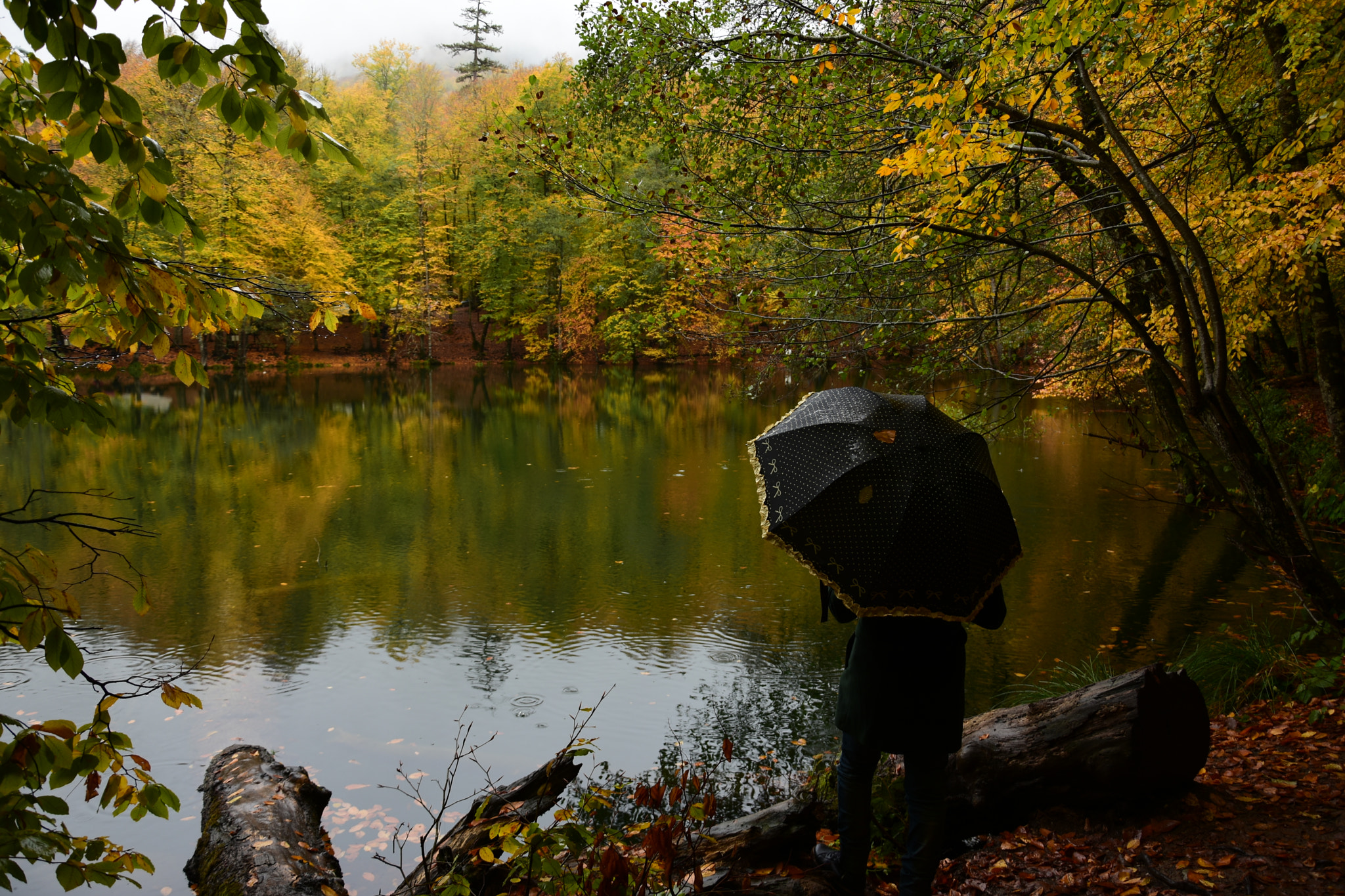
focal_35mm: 27
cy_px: 448
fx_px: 1009
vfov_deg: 47.9
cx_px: 672
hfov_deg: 67.4
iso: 100
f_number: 3.5
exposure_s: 1/80
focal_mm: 18
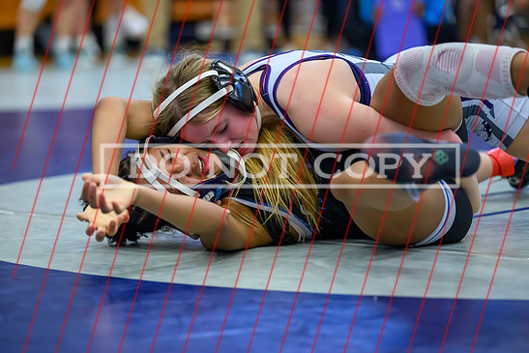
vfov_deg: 8.6
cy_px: 173
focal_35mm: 159
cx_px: 279
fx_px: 2337
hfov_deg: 12.9
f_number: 2.8
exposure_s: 1/640
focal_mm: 150
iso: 10000
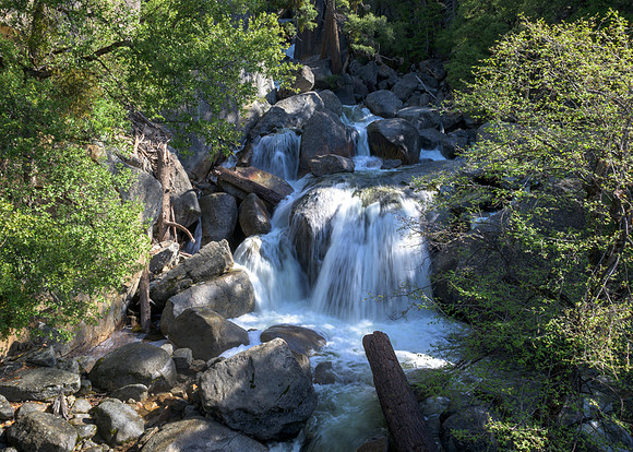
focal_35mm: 29
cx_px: 335
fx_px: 528
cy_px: 209
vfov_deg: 46.3
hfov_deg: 61.8
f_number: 20
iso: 110
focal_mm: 26
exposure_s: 1/15
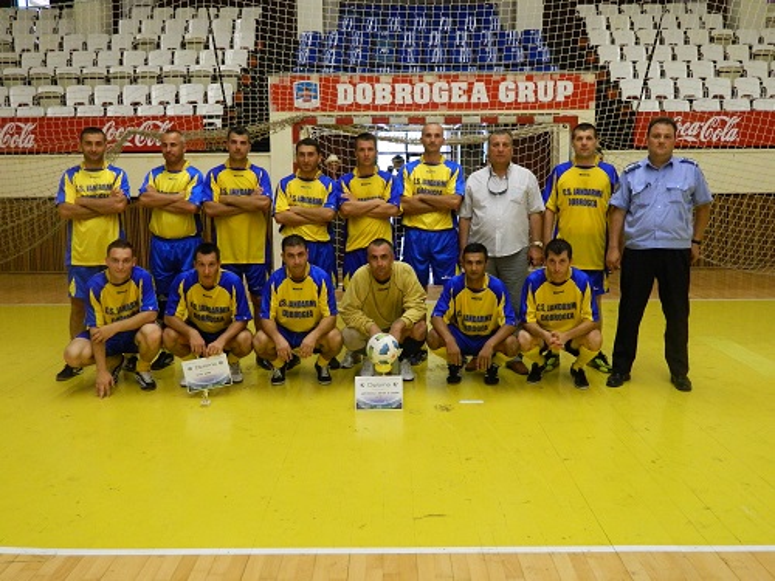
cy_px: 290
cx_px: 388
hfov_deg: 52.6
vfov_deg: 40.7
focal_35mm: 35
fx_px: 784
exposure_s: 1/30
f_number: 3.3
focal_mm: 6.2
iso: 400
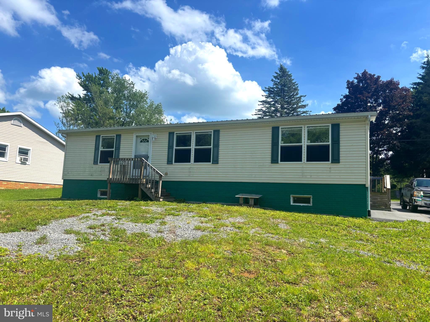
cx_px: 215
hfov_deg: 67.3
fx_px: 323
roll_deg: -4.0
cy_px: 161
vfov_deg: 53.1
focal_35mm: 26
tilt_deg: +7.8
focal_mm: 5.96
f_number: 1.6
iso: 50
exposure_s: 1/3413
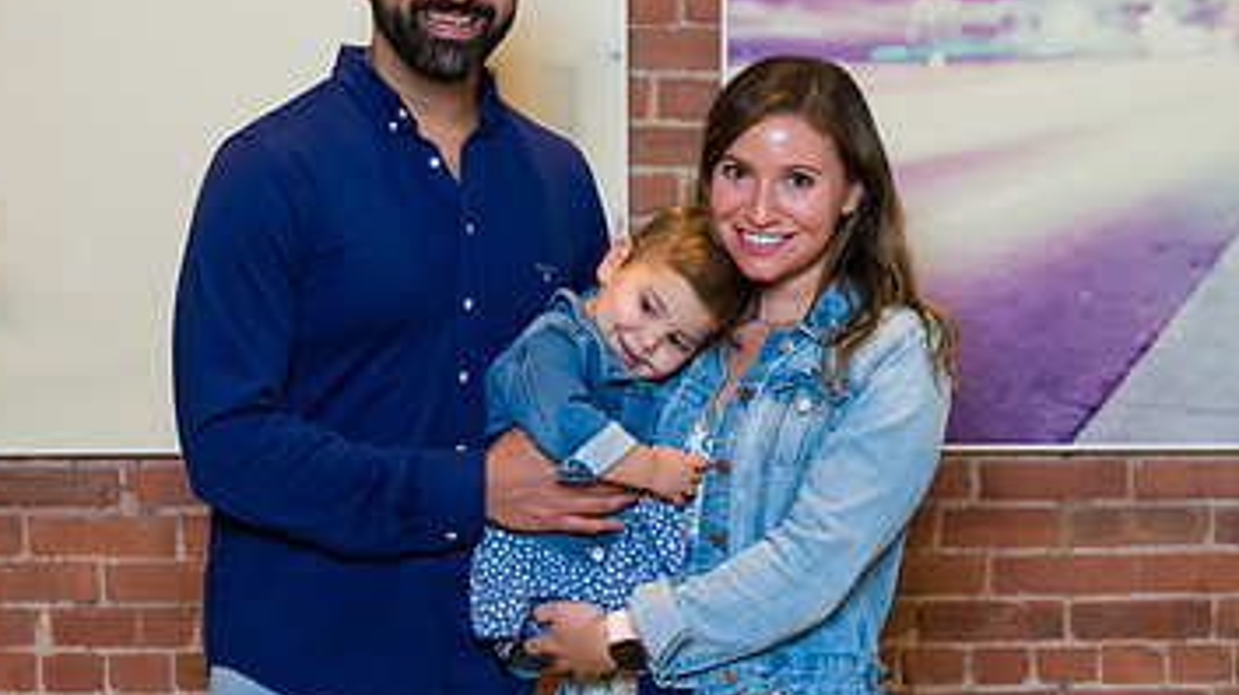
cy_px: 330
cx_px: 632
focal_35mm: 94
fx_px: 3086
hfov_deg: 22.7
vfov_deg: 12.8
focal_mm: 48
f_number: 3.2
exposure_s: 1/200
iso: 1250
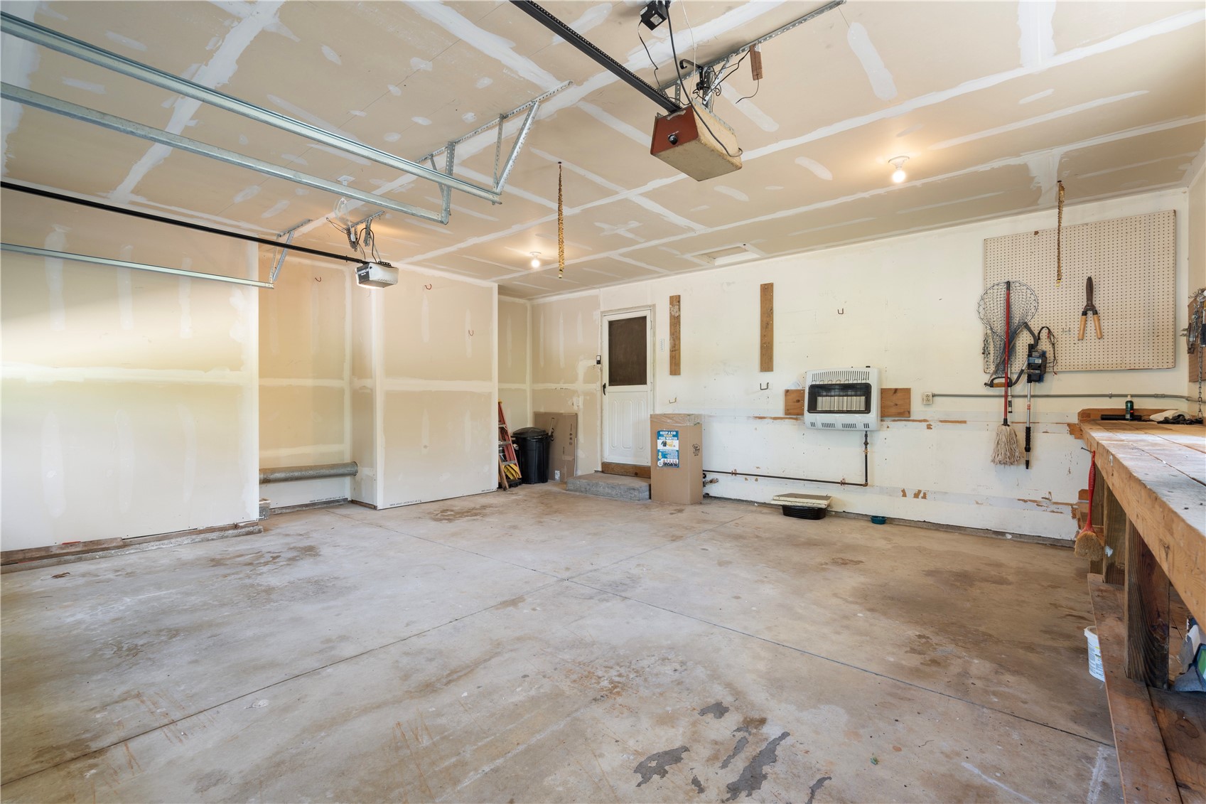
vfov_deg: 73.7
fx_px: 536
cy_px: 402
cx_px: 603
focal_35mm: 16
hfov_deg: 96.7
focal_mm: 16
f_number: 9
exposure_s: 1/4
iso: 250
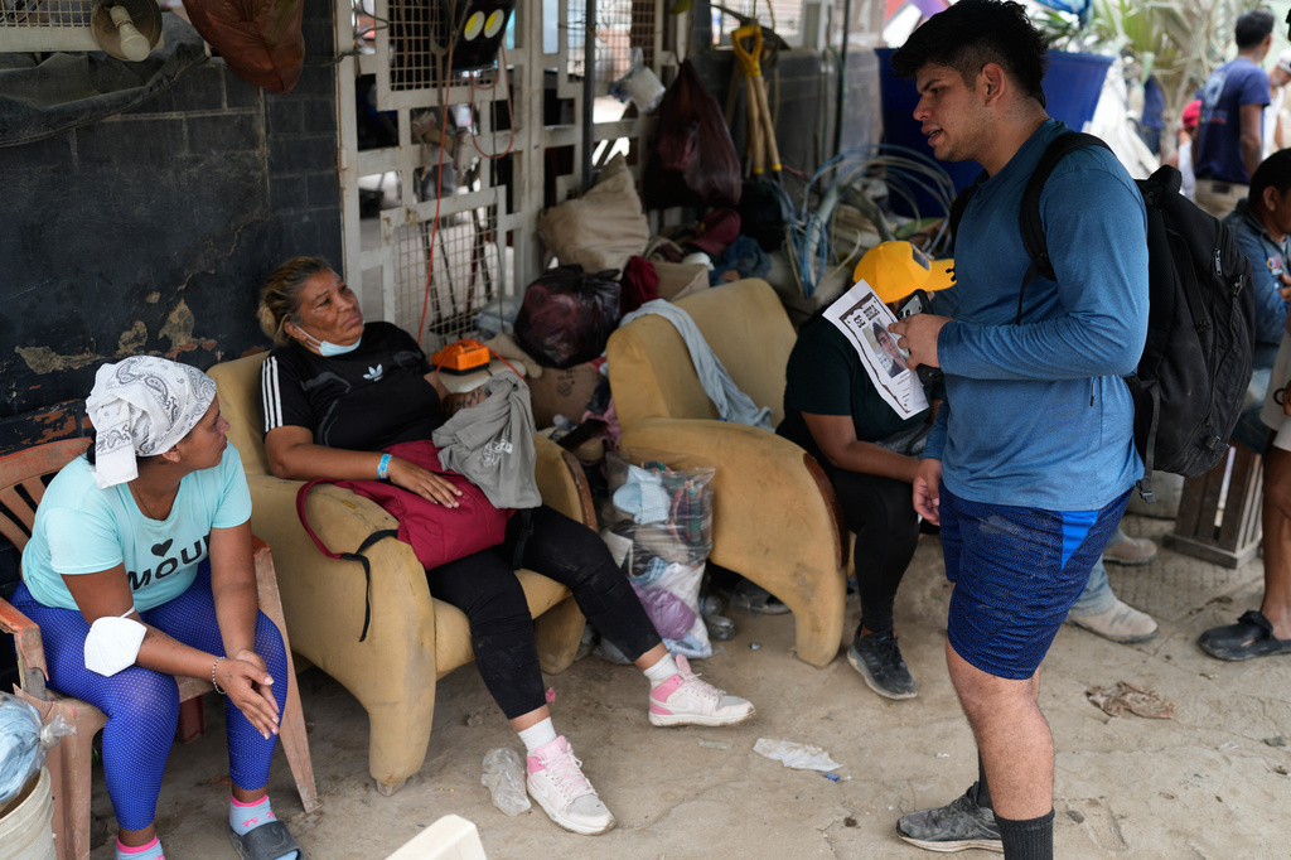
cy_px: 430
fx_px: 1255
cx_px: 646
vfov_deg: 37.8
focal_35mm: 35
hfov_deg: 54.4
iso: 200
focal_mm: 35
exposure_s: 1/200
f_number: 2.2
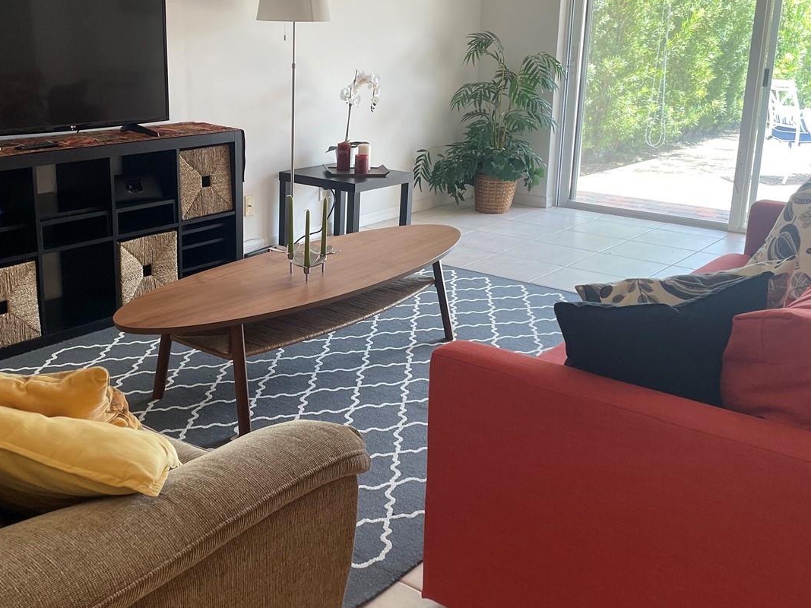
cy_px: 251
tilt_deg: -13.9
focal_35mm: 39
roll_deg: -1.5
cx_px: 356
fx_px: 914
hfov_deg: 47.8
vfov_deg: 36.7
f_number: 1.6
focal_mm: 4.2
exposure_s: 1/120
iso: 100
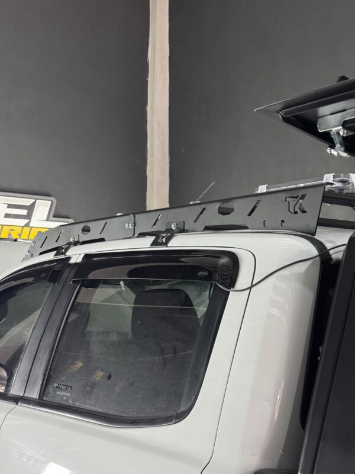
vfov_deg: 39.7
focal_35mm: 48
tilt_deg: +4.0
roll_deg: -0.9
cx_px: 178
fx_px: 656
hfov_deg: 30.3
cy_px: 237
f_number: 1.78
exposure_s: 1/25
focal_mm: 6.76
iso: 500
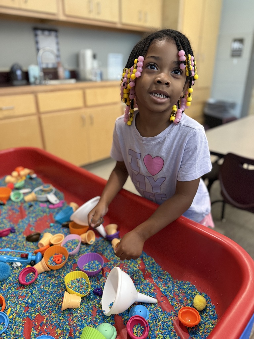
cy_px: 170
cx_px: 127
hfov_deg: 56.8
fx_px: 235
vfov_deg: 71.6
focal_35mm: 24
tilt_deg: -23.2
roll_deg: +0.4
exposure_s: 1/59
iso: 800
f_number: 1.78
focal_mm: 6.76
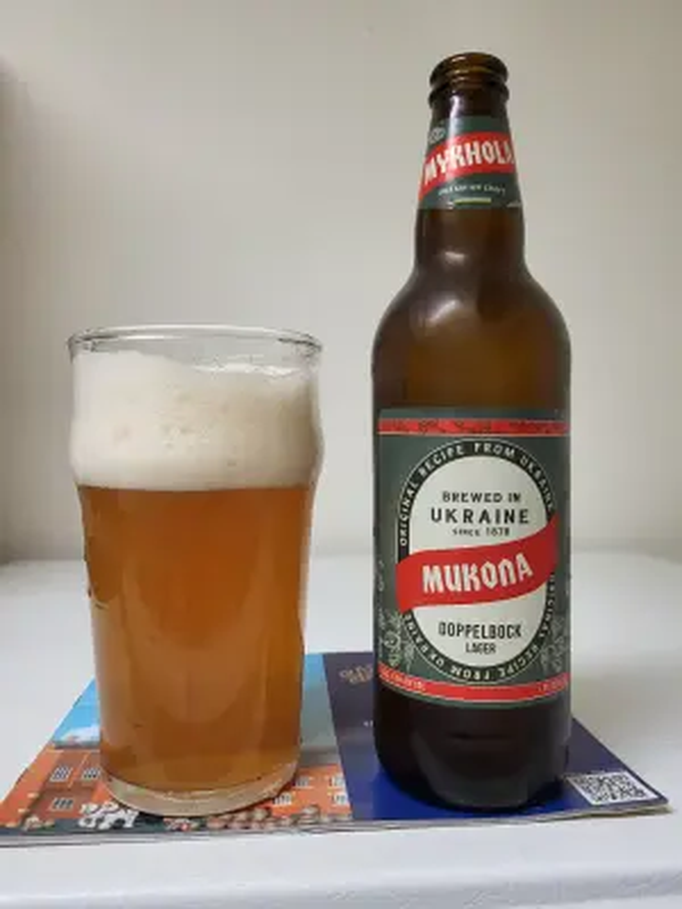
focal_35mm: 26
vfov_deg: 67.3
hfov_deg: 53.1
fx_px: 683
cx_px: 341
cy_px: 454
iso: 250
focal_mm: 5.4
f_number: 1.8
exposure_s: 1/120
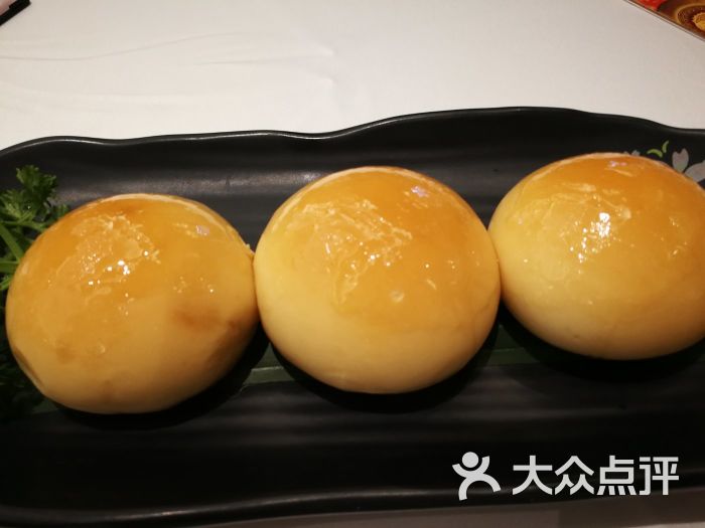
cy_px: 264
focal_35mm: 27
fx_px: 550
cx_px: 352
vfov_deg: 51.4
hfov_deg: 65.3
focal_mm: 3.95
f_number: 2.2
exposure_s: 1/33.3
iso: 200
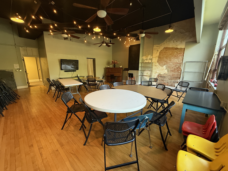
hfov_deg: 102.1
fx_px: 92
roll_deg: -0.4
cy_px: 86
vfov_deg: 85.7
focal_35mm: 14
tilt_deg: -11.3
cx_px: 114
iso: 250
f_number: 2.2
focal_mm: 2.22
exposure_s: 1/60
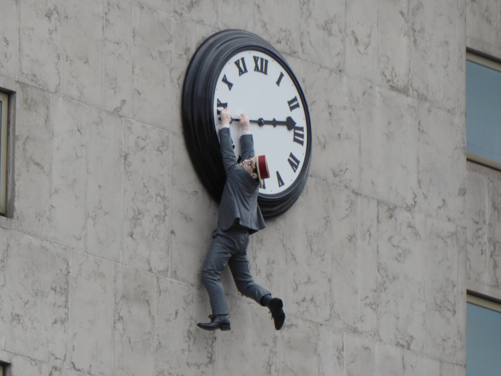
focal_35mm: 500
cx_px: 250
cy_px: 188
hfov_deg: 4.0
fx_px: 7237
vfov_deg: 3.0
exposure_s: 1/100
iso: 125
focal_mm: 89.6
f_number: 6
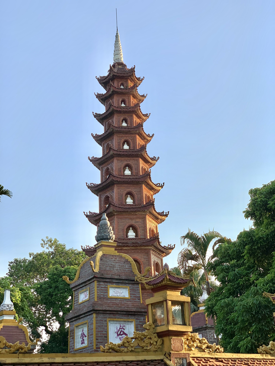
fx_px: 551
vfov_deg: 36.8
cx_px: 138
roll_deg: +2.7
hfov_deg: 28.0
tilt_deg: +23.8
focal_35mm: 52
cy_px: 183
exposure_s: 1/666
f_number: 2.4
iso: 16
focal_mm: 6
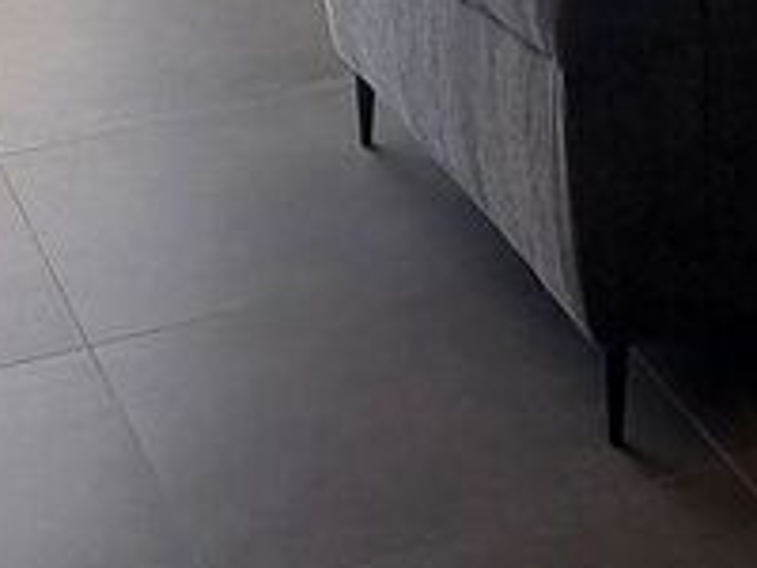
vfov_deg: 11.8
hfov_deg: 16.3
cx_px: 628
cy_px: -288
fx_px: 2624
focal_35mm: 120
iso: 80
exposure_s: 1/50
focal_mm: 5.23
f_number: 1.8
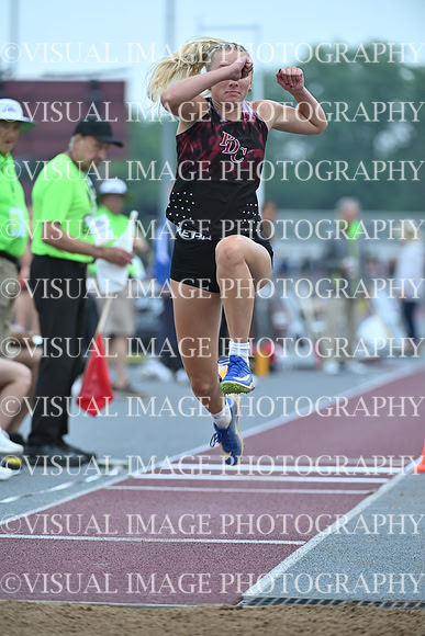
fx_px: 4601
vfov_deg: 7.9
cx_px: 212
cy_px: 318
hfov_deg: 5.3
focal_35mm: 260
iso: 800
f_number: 4
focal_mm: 260
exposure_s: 1/1000
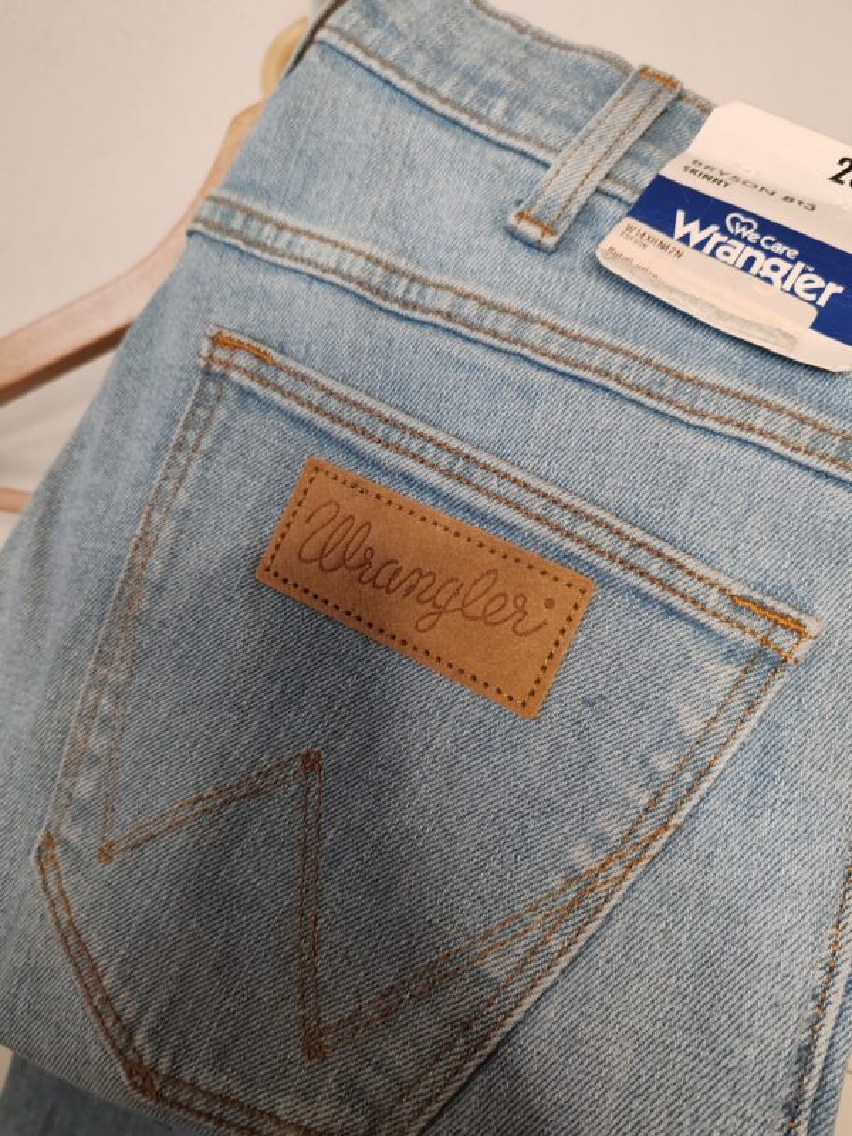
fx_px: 886
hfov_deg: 51.4
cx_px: 426
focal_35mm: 27
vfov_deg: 65.3
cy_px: 568
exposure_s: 1/100
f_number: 1.9
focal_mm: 6.12
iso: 1000
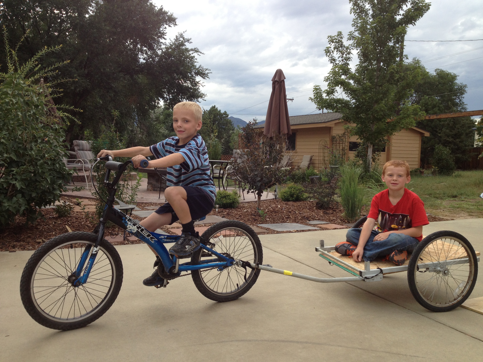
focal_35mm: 35
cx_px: 242
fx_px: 488
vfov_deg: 40.7
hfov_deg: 52.6
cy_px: 181
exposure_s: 1/370
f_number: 2.4
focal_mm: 4.28
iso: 50
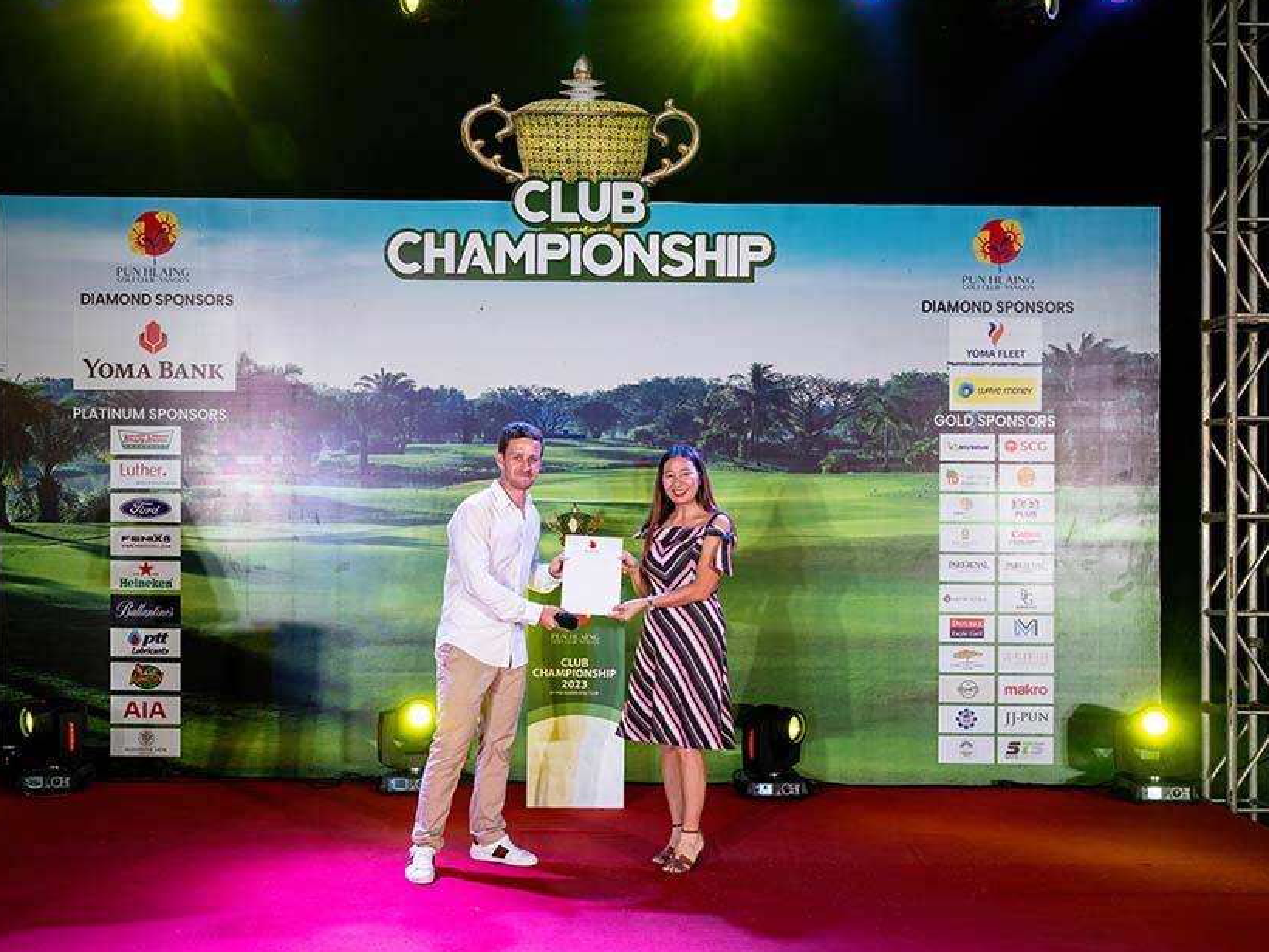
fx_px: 990
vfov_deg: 51.3
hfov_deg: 65.2
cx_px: 579
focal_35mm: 27
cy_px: 460
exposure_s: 1/200
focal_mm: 24
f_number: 4
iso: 360
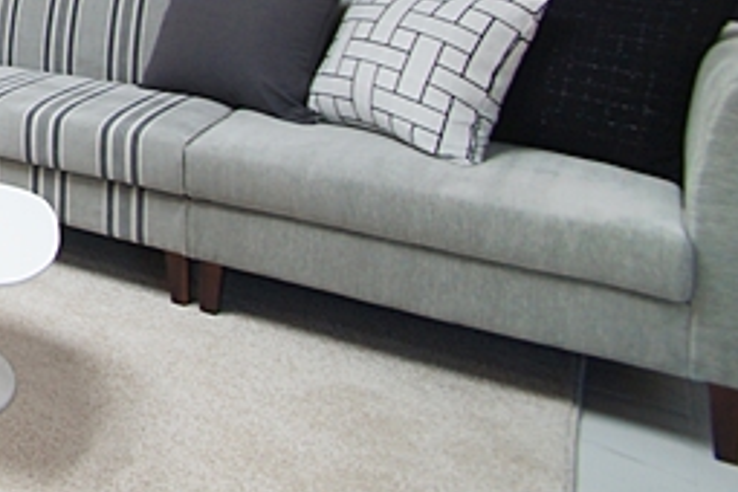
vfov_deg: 24.2
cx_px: -373
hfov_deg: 27.9
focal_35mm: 47
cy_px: -188
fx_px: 963
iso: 400
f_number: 4
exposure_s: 1/60
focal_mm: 10
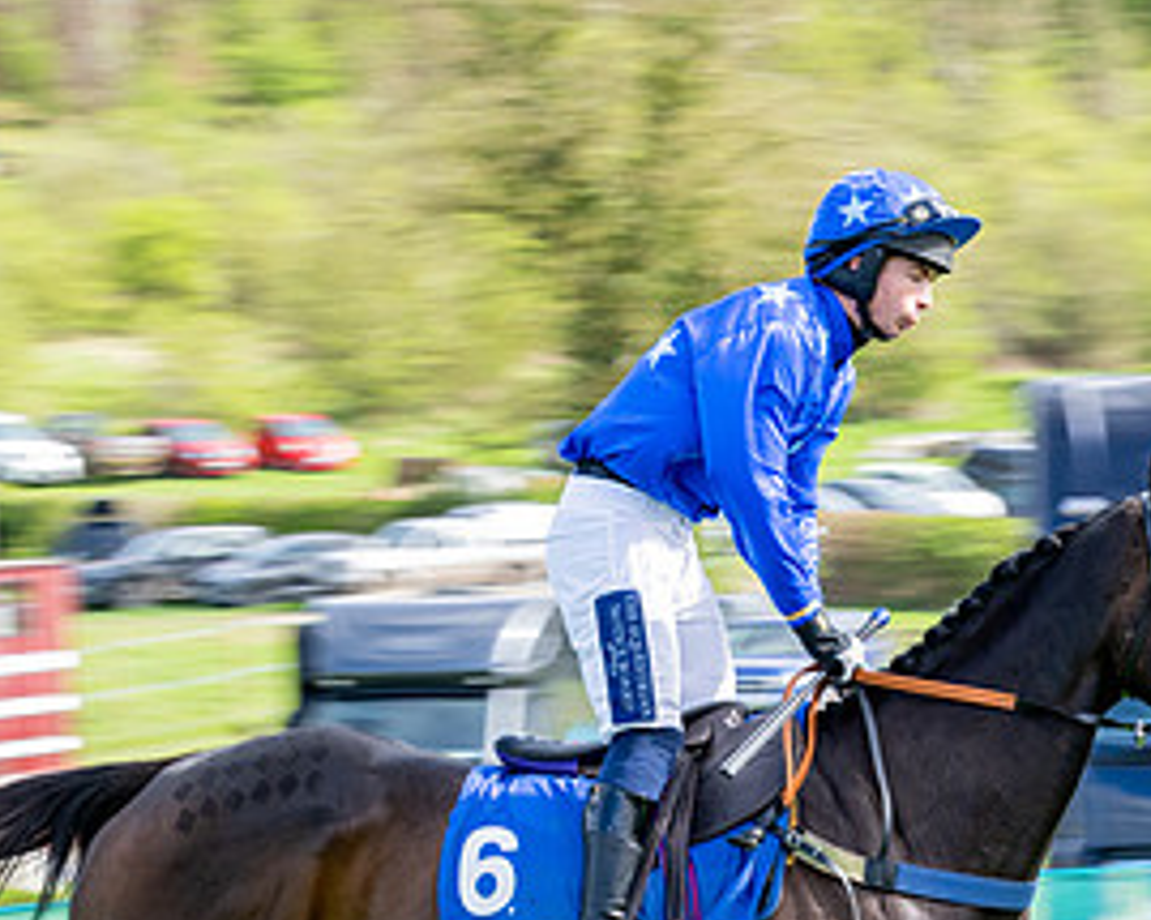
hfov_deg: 8.7
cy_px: 949
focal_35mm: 222
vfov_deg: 6.9
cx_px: 509
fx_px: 7560
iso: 200
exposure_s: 1/125
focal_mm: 94
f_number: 11
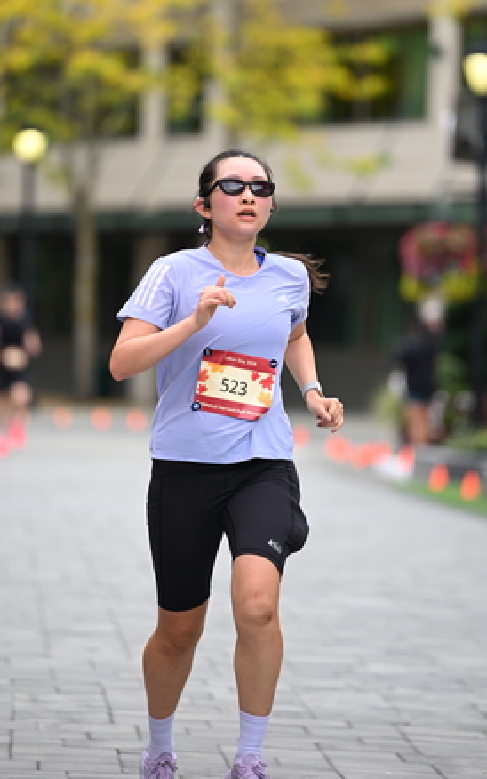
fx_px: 4754
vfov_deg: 9.4
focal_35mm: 224
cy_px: 322
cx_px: 216
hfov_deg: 5.9
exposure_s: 1/2000
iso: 640
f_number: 2.8
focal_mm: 175
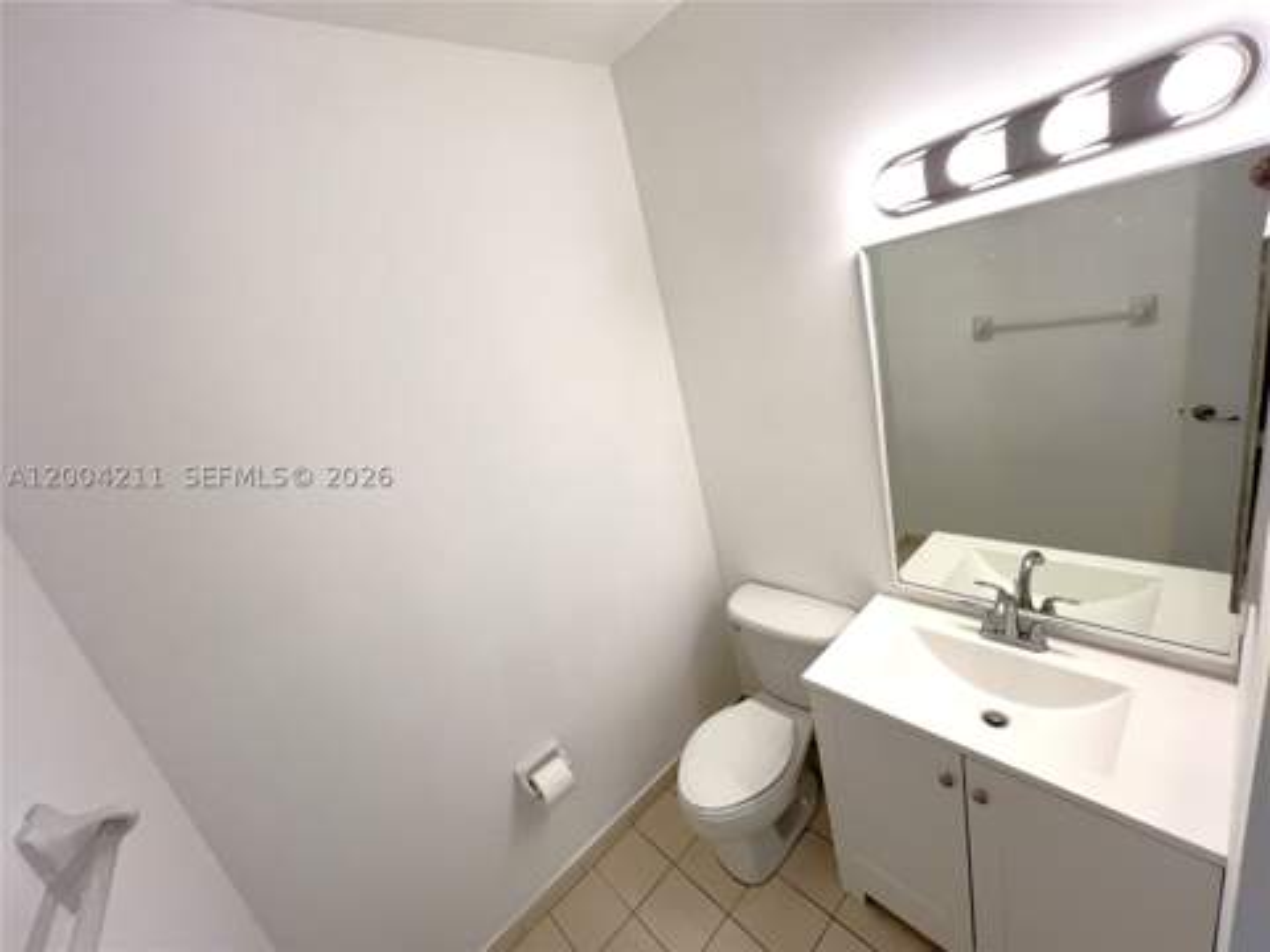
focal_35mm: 13
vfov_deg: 89.9
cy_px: 476
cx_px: 635
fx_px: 477
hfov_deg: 106.2
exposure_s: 1/120
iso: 40
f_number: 1.8
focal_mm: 1.57
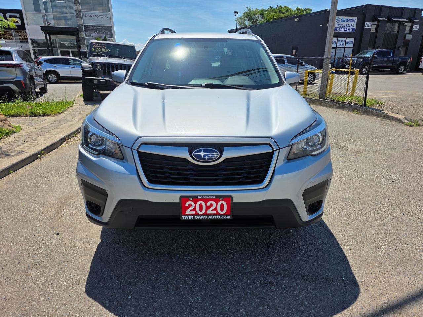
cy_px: 158
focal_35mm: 23
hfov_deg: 73.9
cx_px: 212
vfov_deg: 58.9
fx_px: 281
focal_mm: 6.3
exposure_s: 1/7944
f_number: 1.7
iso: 50
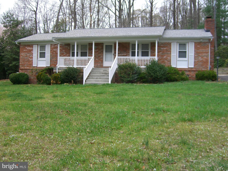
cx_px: 114
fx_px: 250
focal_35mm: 38
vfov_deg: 37.7
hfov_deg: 49.0
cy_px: 86
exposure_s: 1/100
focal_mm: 7.9
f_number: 2.8
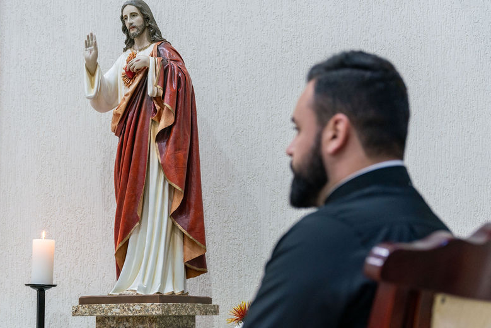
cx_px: 177
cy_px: 205
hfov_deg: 33.7
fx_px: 805
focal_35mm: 59
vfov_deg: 23.0
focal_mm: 44.9
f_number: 2.8
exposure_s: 1/125
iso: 1600
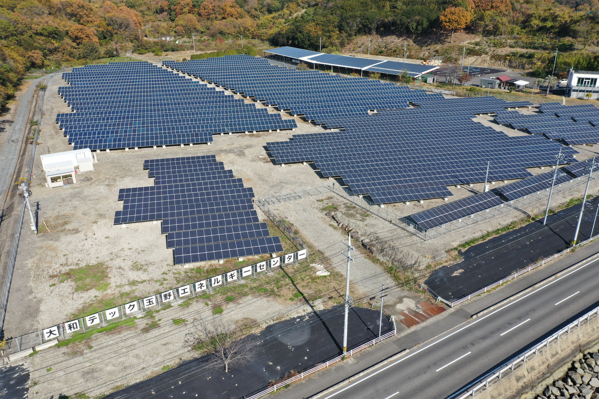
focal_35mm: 28
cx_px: 300
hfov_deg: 65.5
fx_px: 466
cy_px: 200
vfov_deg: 46.4
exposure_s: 1/400
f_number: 5.6
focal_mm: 10.26
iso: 100
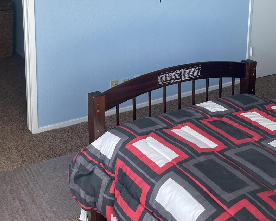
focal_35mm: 46
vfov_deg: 30.8
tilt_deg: -9.6
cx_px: 87
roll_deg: +0.5
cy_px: 9
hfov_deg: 39.7
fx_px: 376
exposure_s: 1/121
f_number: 1.6
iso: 125
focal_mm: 5.1
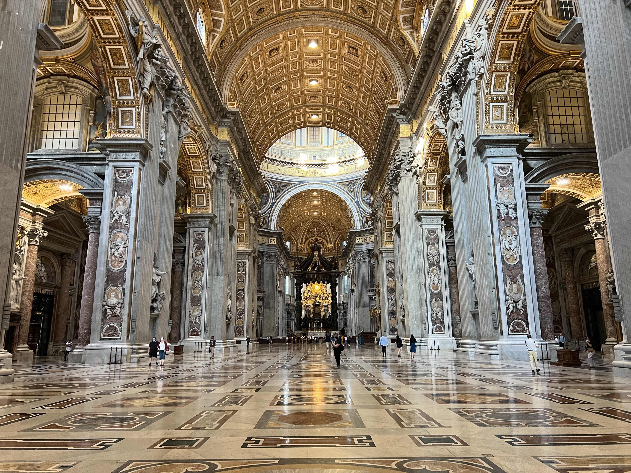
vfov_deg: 53.1
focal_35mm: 26
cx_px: 316
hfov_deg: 67.3
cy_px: 236
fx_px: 474
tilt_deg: +8.4
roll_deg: -0.4
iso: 250
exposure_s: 1/50
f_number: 1.5
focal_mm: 5.7
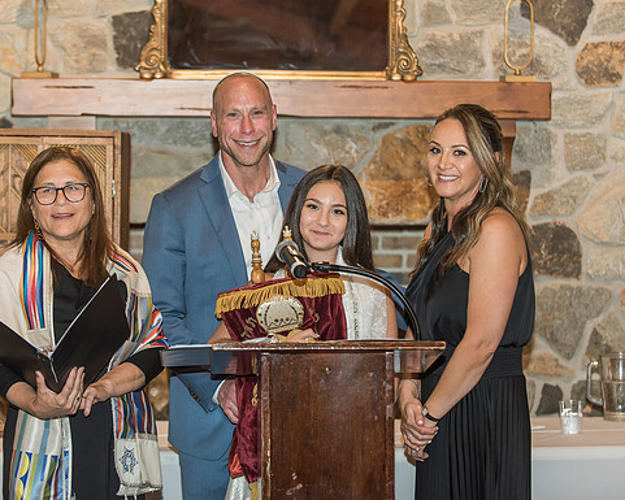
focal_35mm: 105
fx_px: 1943
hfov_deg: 18.3
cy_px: 230
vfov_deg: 14.7
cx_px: 292
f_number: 3.2
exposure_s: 1/125
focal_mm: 86
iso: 800
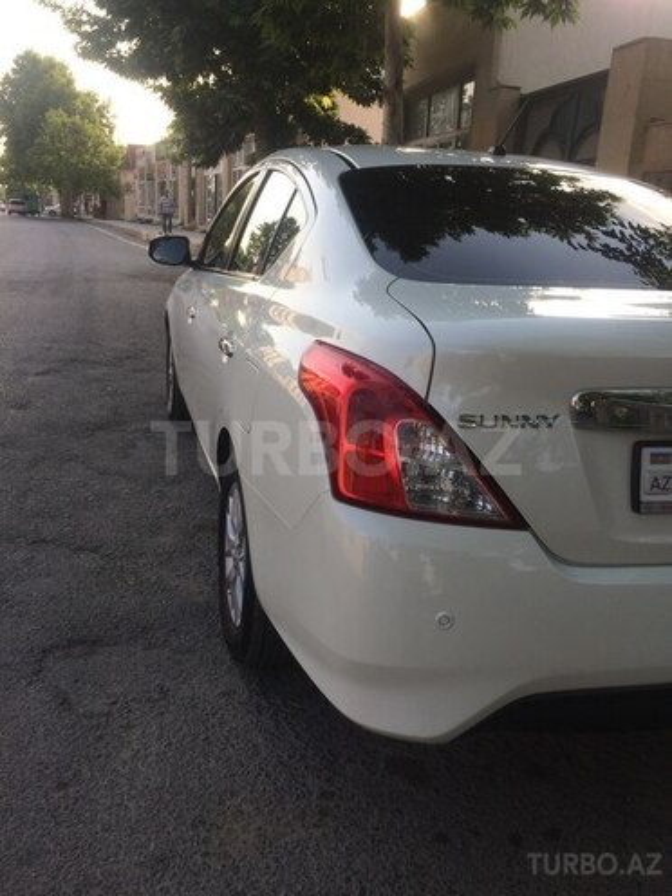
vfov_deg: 61.7
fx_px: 751
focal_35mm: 29
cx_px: 336
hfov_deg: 48.2
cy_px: 448
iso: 32
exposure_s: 1/456
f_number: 2.2
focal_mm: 4.15
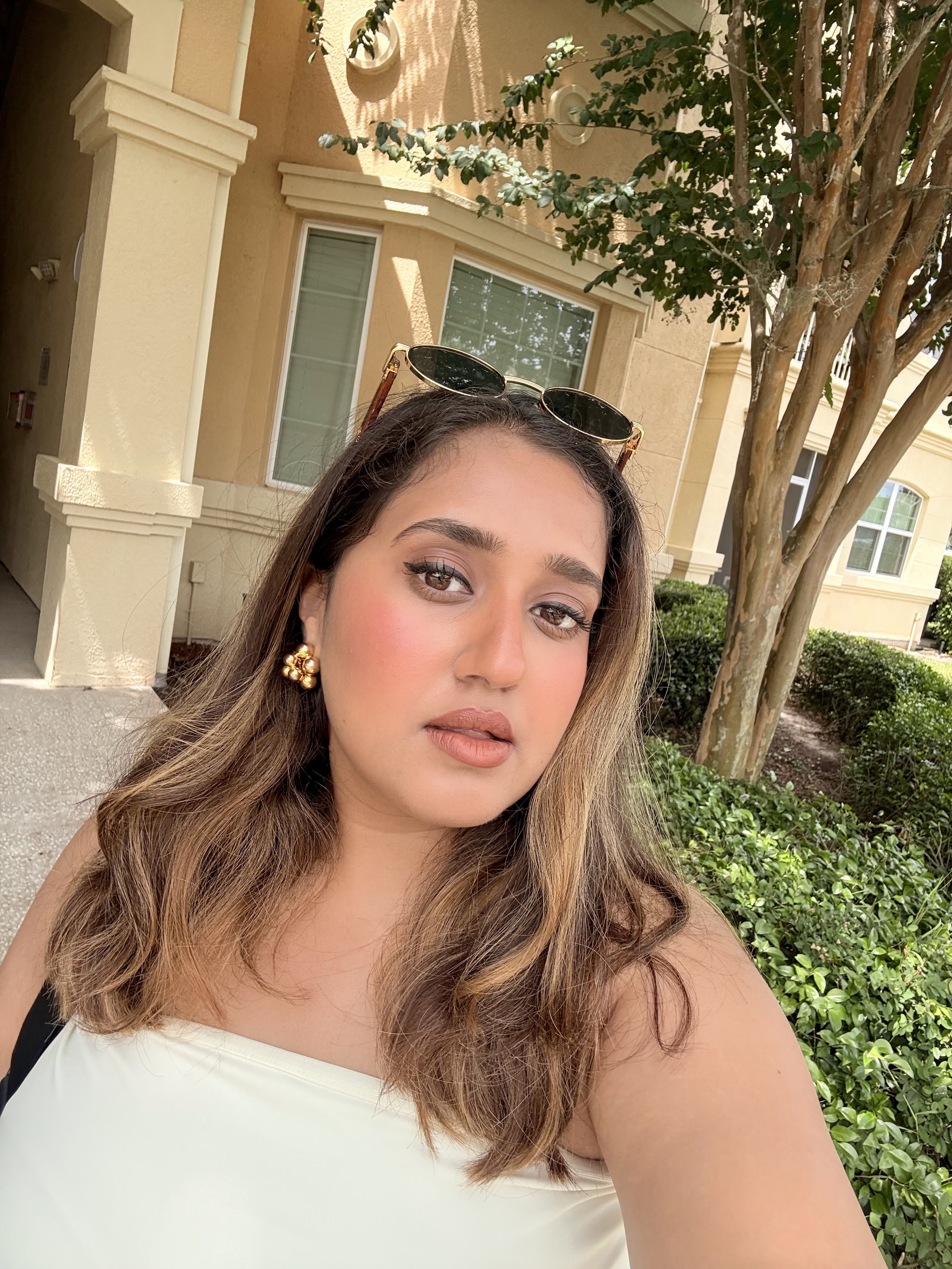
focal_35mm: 23
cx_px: 476
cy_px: 634
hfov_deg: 58.9
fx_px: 843
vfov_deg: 73.9
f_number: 1.9
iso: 25
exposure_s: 1/376
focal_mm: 2.69
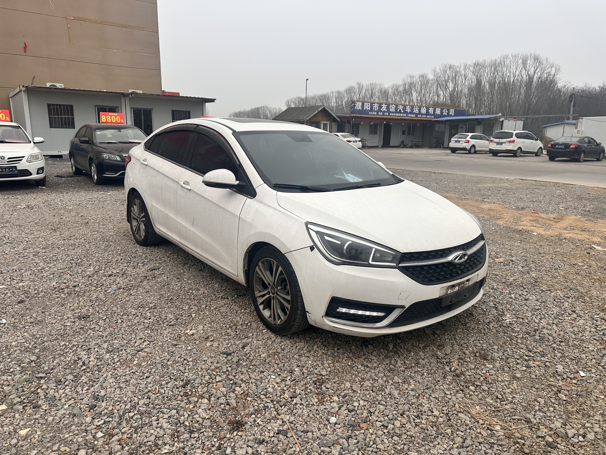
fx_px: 420
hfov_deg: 71.6
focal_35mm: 24
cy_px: 228
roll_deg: -0.7
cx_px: 303
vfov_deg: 56.8
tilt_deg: -12.5
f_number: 1.78
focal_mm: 6.86
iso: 80
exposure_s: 1/2070
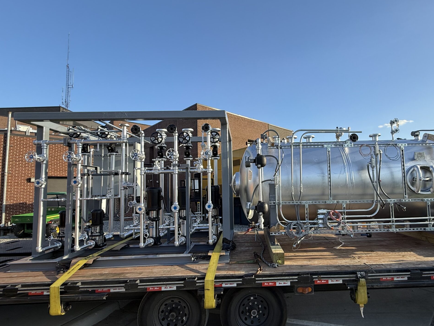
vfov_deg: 68.7
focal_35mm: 19
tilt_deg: +3.5
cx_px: 257
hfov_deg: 83.8
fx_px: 238
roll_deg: +4.0
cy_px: 166
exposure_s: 1/694
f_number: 2.2
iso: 50
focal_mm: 2.22
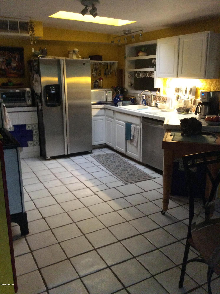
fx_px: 272
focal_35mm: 32
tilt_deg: -16.8
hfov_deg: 44.0
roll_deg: +0.7
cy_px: 147
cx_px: 110
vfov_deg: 56.9
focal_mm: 3.3
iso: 250
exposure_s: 1/24
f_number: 2.4
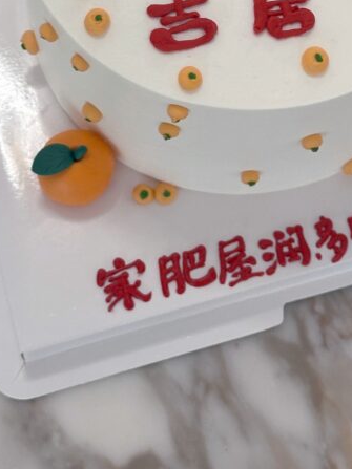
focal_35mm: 110
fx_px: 1492
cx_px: 237
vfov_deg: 17.3
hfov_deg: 13.4
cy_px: -51
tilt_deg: -63.6
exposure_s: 1/50
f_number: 1.78
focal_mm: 6.86
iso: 100
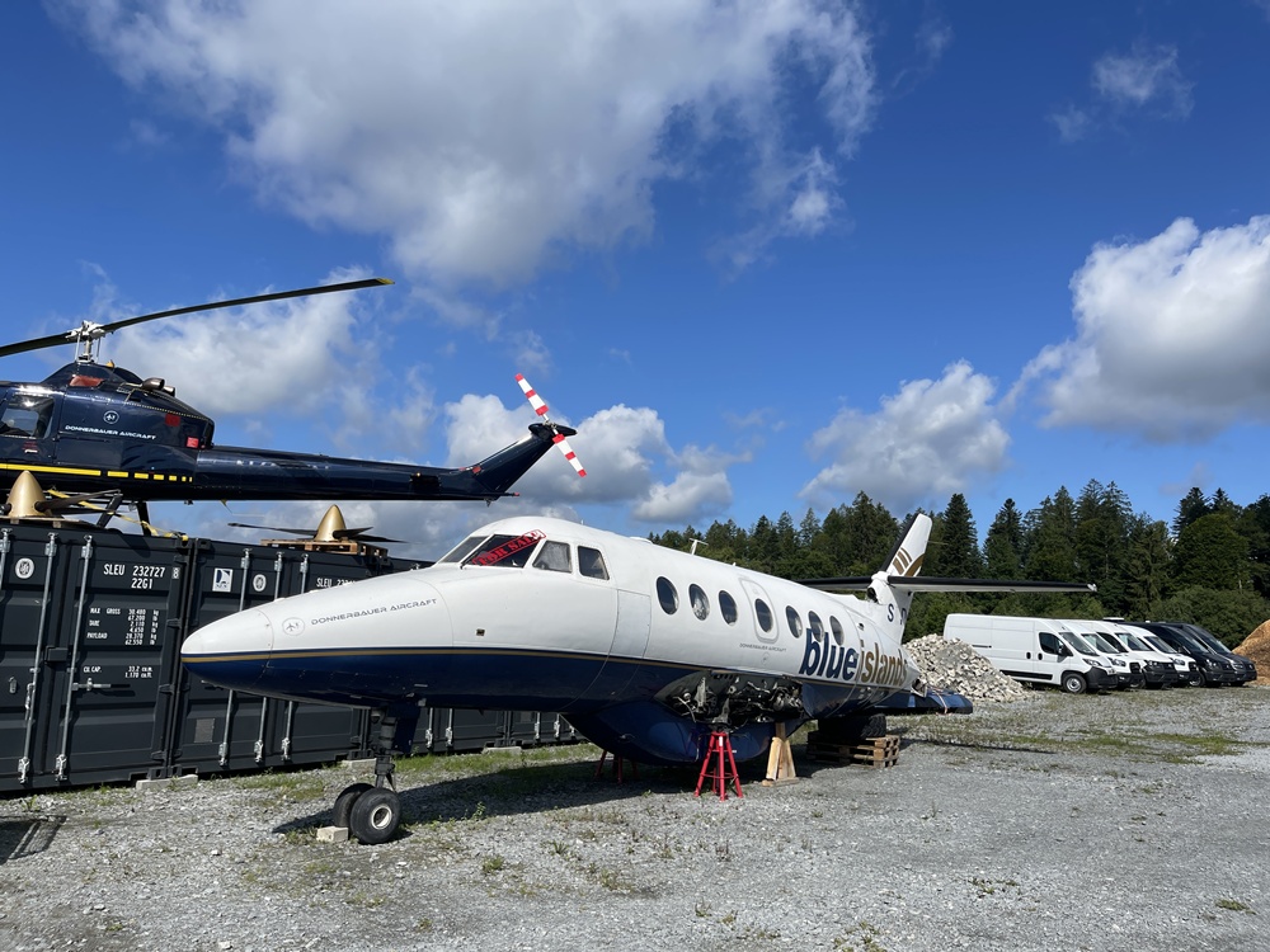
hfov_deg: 69.4
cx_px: 635
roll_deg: -3.3
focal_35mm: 25
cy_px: 476
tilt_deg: +7.7
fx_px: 917
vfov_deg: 54.9
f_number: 1.6
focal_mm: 5.1
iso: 32
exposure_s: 1/5917
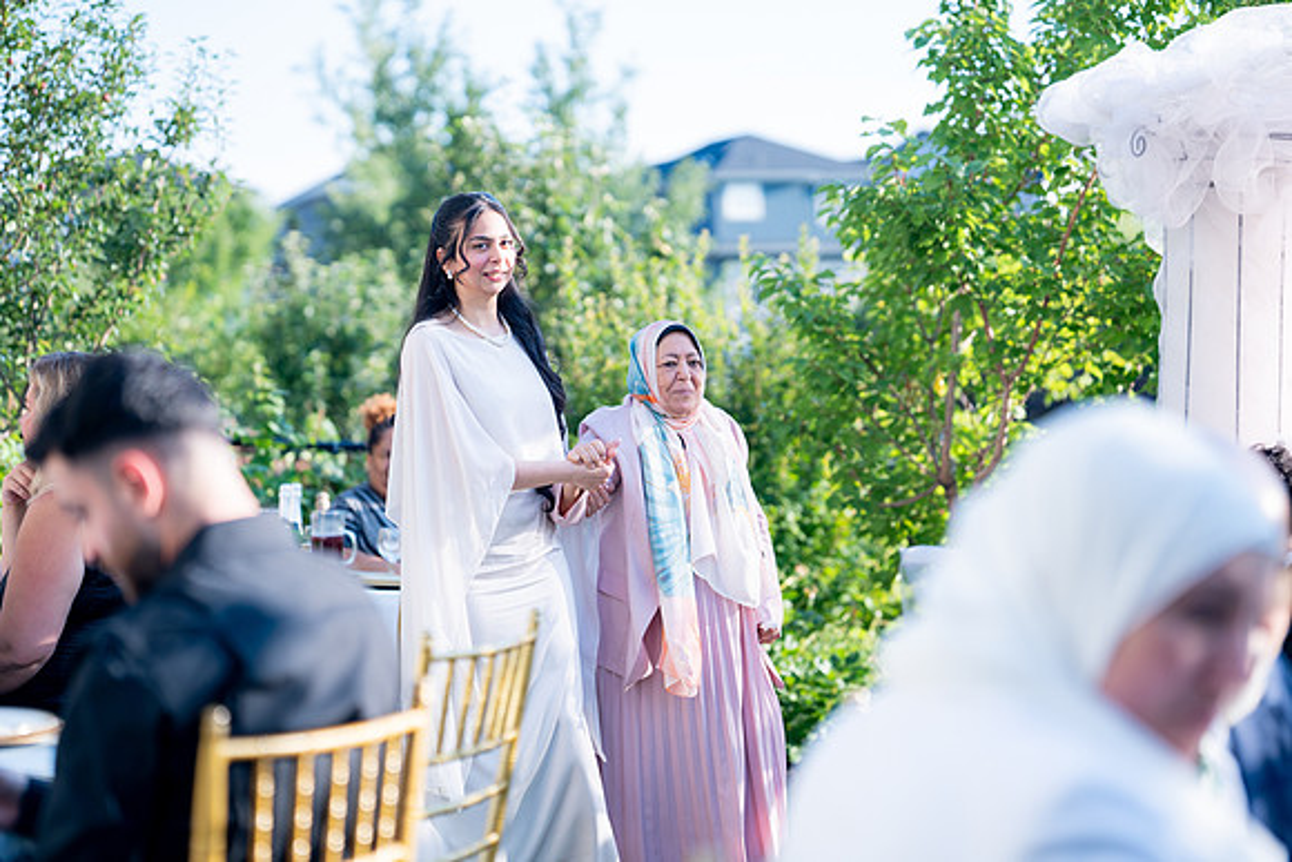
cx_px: 646
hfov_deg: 28.8
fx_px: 2513
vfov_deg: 19.5
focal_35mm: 70
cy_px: 431
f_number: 2
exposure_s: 1/2000
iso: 200
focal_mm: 70
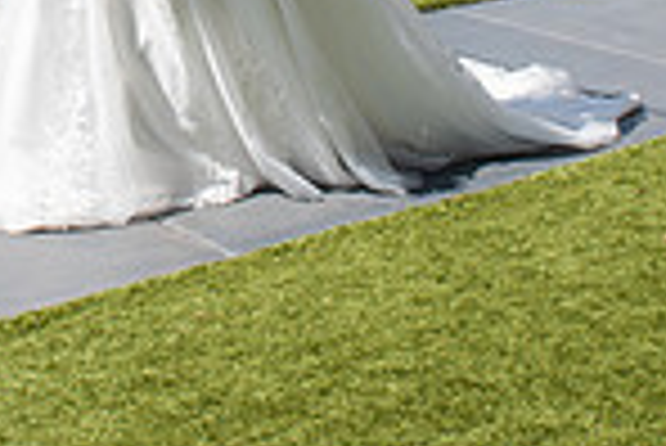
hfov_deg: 21.1
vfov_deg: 13.7
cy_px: -237
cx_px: 54
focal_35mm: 94
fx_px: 1741
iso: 100
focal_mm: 24
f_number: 9
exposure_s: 1/250
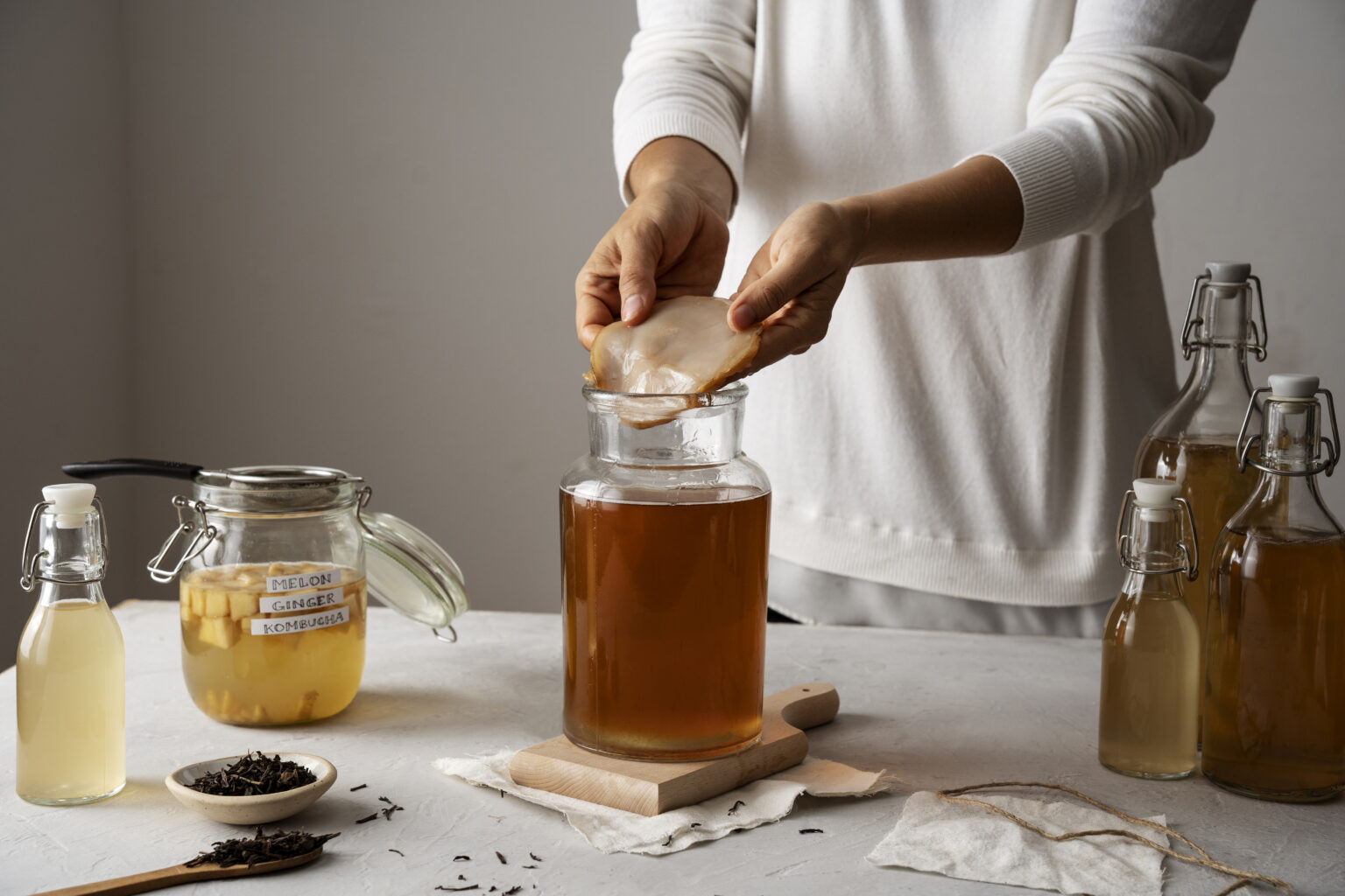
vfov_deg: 23.3
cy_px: 448
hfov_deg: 34.4
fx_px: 2174
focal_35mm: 58
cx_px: 672
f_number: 6.3
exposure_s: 1/30
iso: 320
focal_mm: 58.2
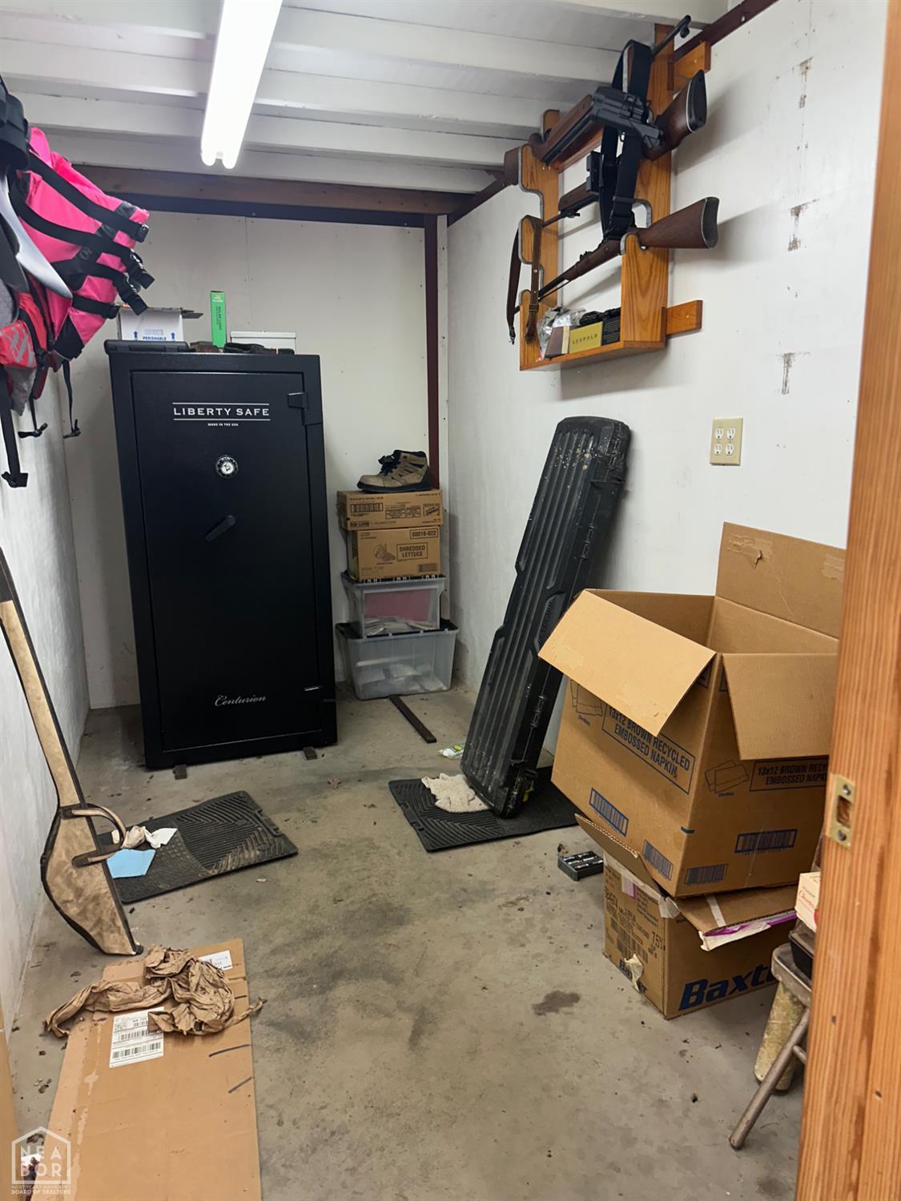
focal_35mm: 24
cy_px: 600
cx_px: 450
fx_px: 833
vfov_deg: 71.6
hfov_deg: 56.8
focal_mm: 6.86
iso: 200
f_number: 1.78
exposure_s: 1/60
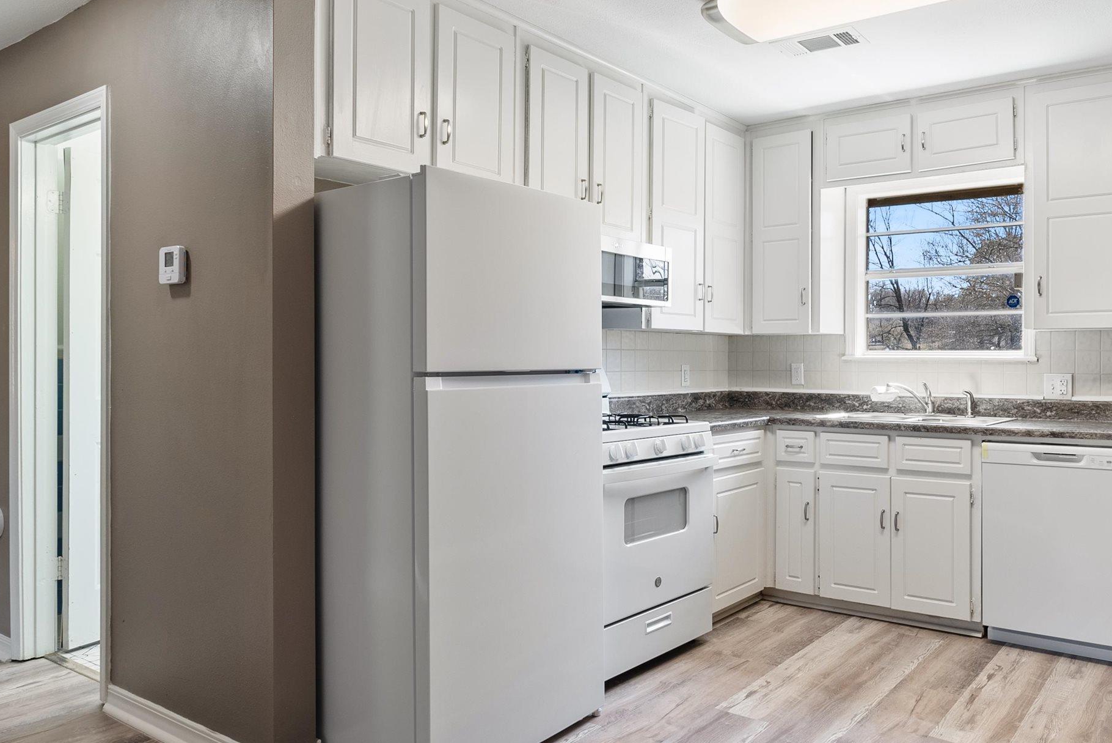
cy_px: 363
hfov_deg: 65.9
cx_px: 724
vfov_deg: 48.0
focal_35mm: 27
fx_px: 834
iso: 250
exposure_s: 1/5
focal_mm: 16
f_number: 9
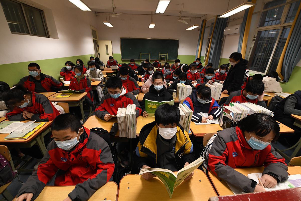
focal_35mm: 14
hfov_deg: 104.3
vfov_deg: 81.2
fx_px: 117
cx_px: 150
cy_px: 100
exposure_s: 1/100
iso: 2000
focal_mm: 14
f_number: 5
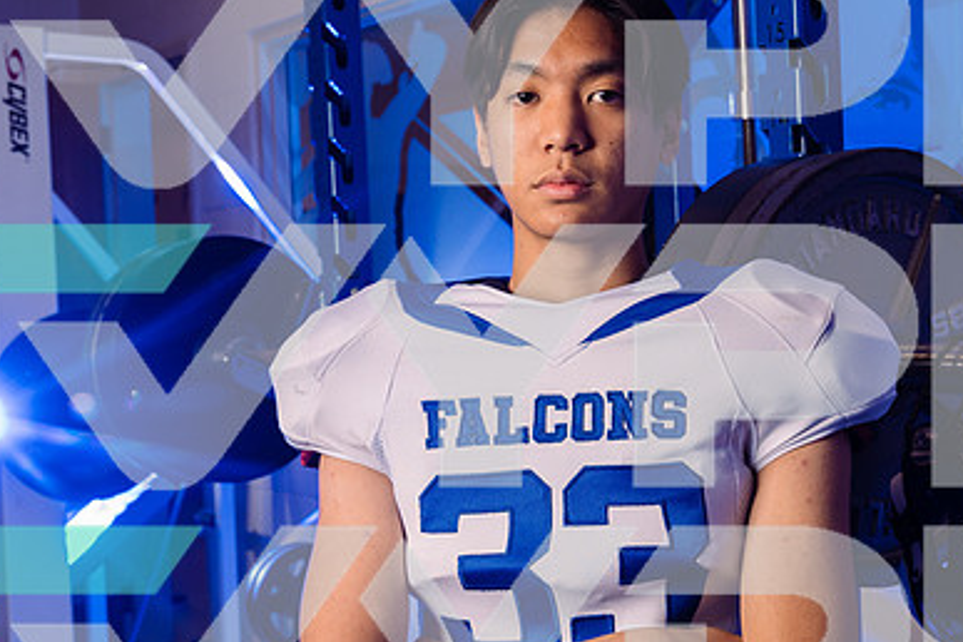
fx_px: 1605
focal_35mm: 60
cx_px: 585
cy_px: 357
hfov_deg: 33.3
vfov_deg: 22.6
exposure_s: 1/200
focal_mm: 40
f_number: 7.1
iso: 400
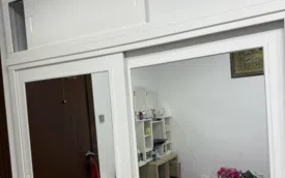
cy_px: 125
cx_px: 145
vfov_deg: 34.0
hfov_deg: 52.7
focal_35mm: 37
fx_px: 287
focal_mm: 6.76
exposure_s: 1/100
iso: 80
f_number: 1.78
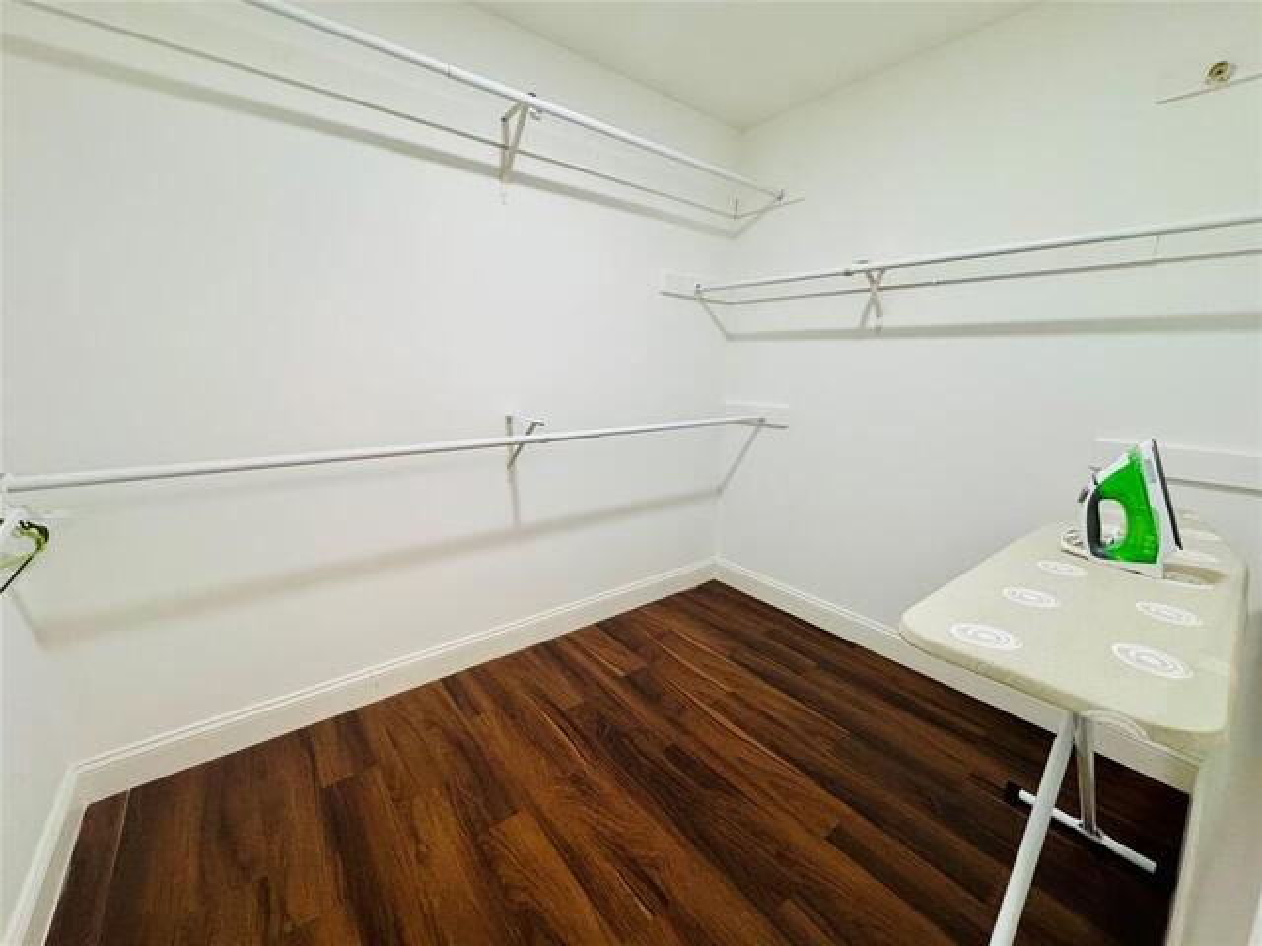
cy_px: 473
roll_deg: -1.7
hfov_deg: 102.1
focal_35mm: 14
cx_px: 631
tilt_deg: -11.8
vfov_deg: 85.7
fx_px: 510
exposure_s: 1/120
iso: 250
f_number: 2.2
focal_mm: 2.22
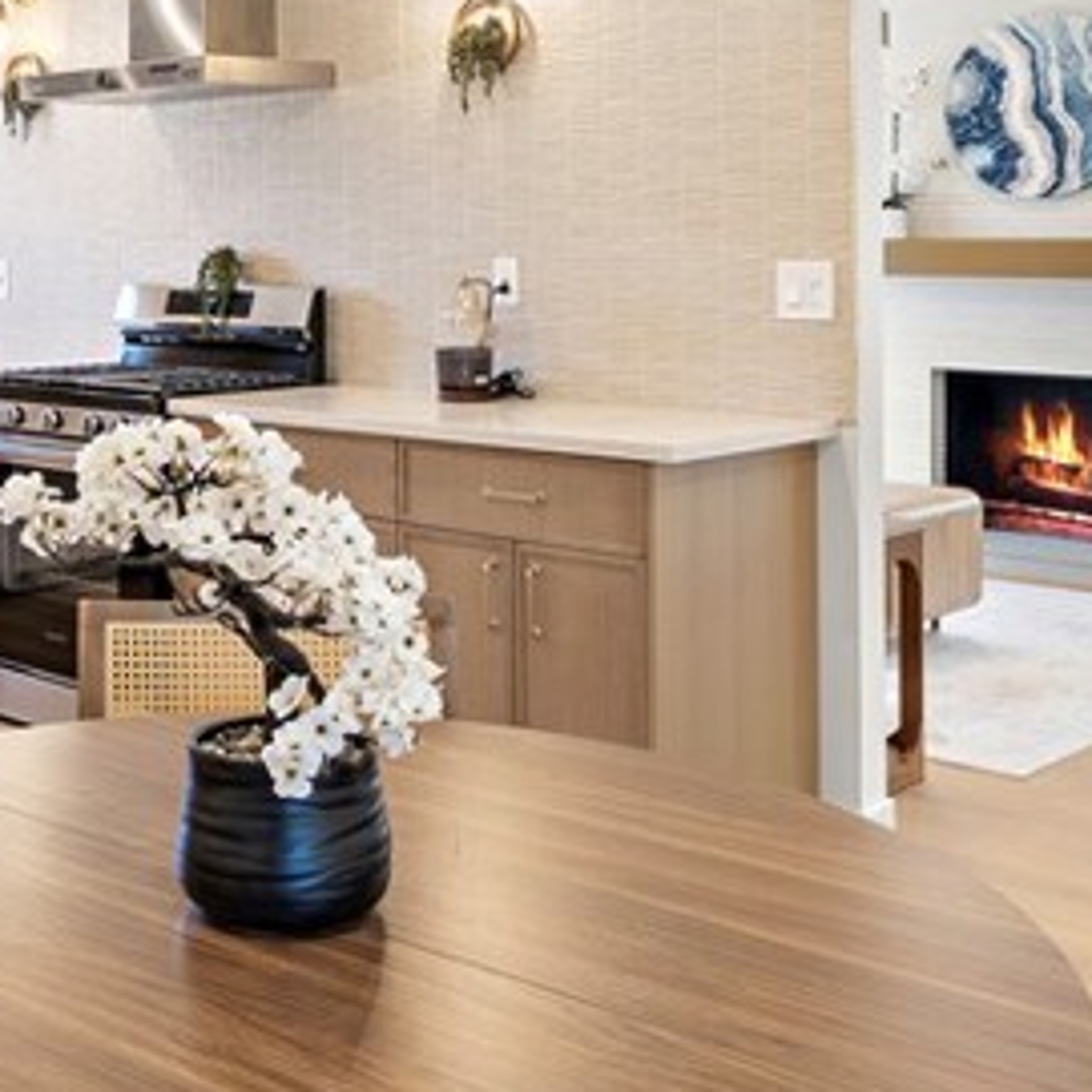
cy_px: 228
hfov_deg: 35.6
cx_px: 133
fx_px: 1606
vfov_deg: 36.4
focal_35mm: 45
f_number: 8
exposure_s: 1/5
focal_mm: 14
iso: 500
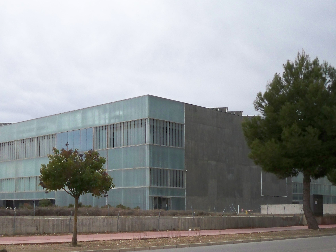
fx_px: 524
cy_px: 154
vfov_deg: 27.0
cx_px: 102
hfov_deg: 35.1
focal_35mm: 54
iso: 250
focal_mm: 6.3
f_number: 4.7
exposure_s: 1/500
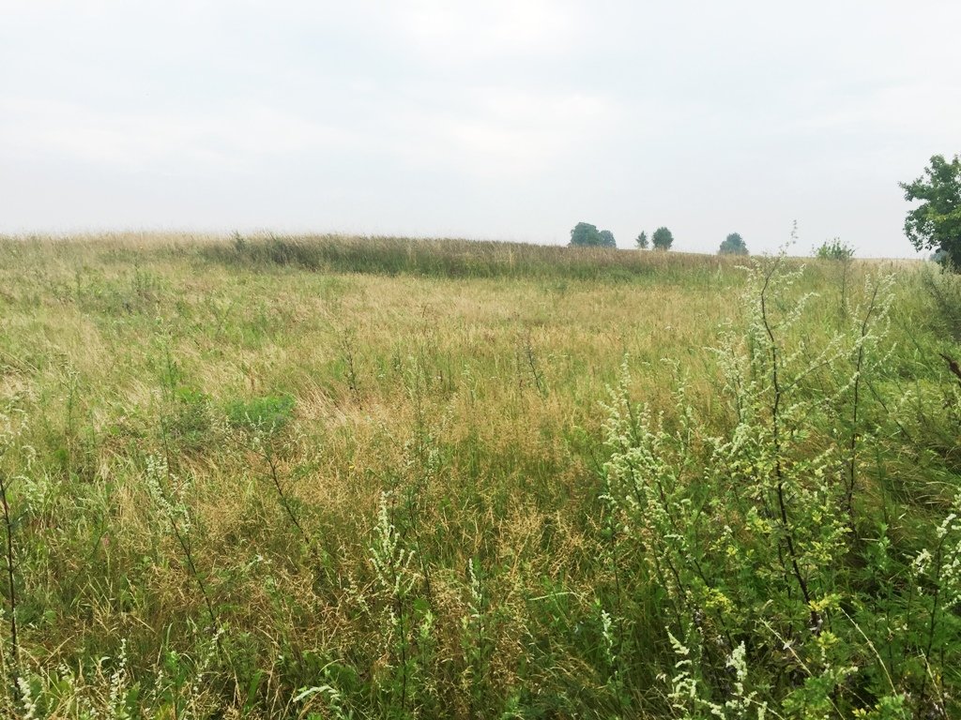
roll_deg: -0.7
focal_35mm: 29
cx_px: 480
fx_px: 805
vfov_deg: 48.2
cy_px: 360
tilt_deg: -3.9
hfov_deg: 61.7
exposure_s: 1/1276
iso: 32
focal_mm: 4.15
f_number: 2.2
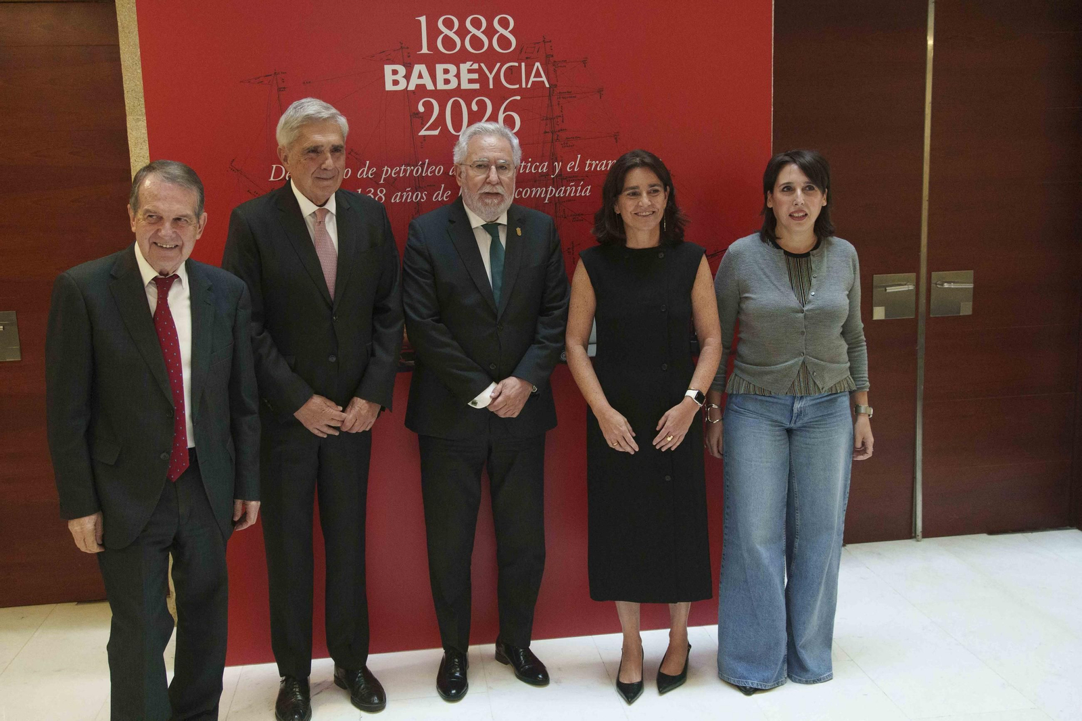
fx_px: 1082
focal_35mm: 36
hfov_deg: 53.1
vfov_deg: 36.9
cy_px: 360
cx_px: 541
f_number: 2.8
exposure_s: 1/400
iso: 3200
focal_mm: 24
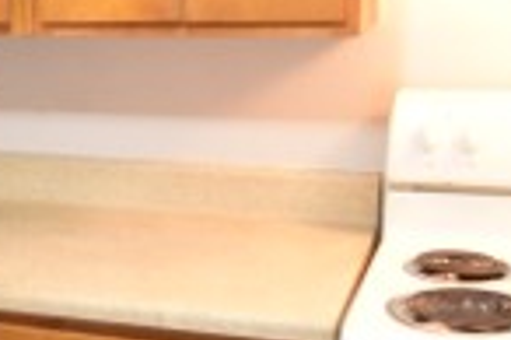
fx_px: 1049
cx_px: -24
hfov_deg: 25.7
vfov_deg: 18.4
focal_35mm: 74
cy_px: 200
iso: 800
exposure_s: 1/15
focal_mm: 10
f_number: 3.5
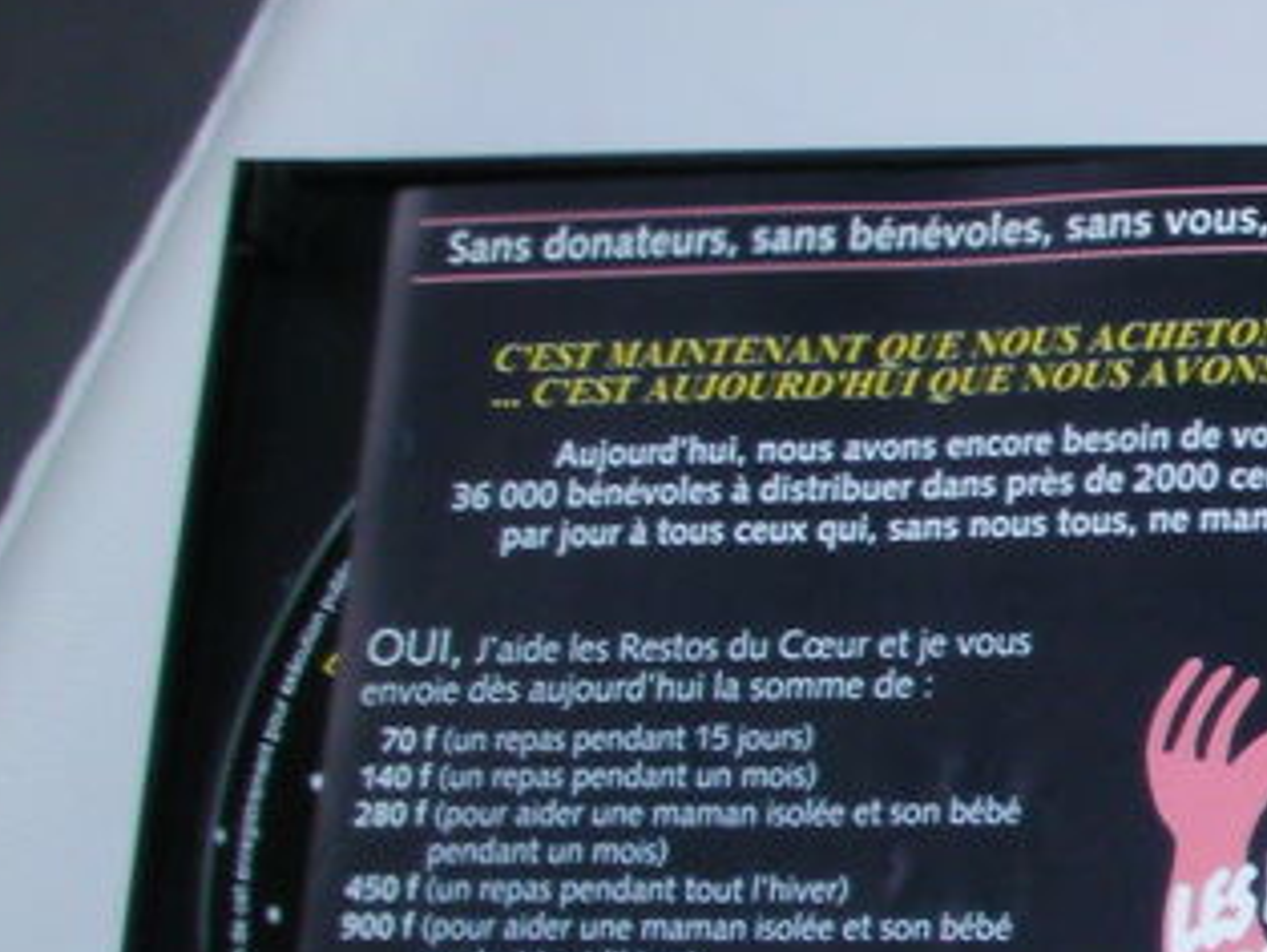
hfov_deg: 15.2
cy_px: 746
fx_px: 4432
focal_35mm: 121
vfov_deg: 12.2
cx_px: 1824
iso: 74
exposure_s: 1/30
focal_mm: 6.3
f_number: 5.6
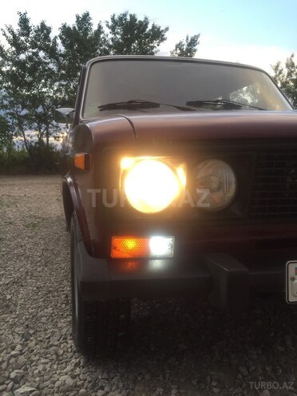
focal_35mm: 29
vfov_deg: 61.7
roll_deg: +2.0
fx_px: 332
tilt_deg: -2.2
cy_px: 198
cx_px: 148
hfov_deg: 48.2
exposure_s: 1/100
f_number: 2.2
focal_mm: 4.15
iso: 50
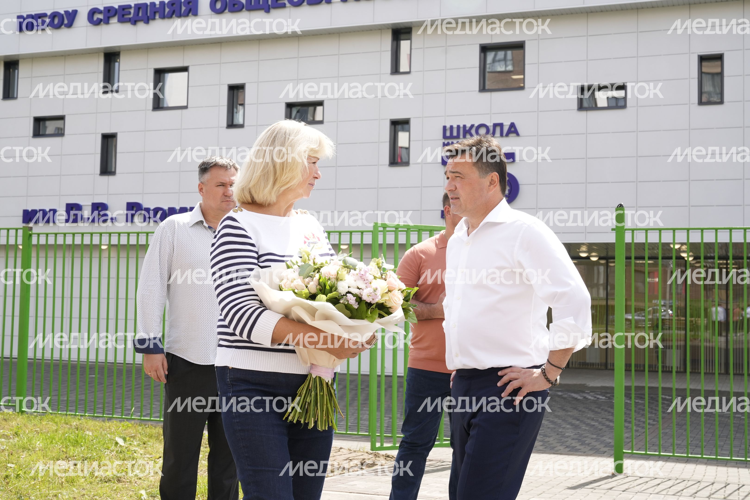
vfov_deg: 28.1
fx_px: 1000
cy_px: 250
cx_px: 375
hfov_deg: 41.1
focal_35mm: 48
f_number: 9
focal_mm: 48
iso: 320
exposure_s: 1/200
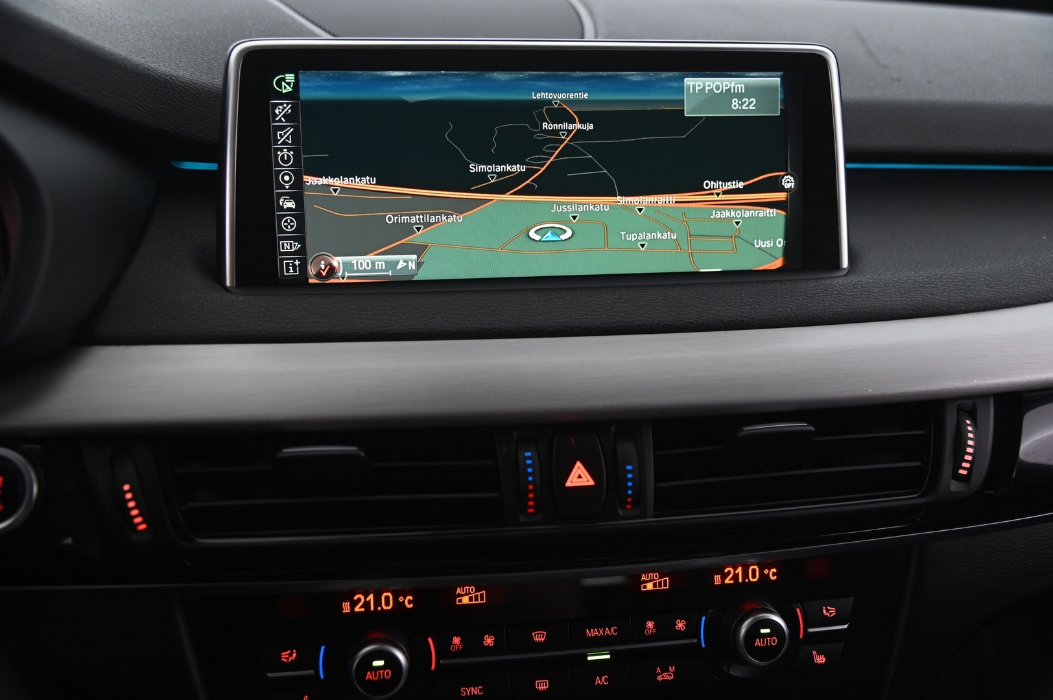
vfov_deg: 35.0
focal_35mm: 38
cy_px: 350
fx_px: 1111
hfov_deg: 50.7
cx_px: 526
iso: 2000
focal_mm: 38
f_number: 4
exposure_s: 1/25
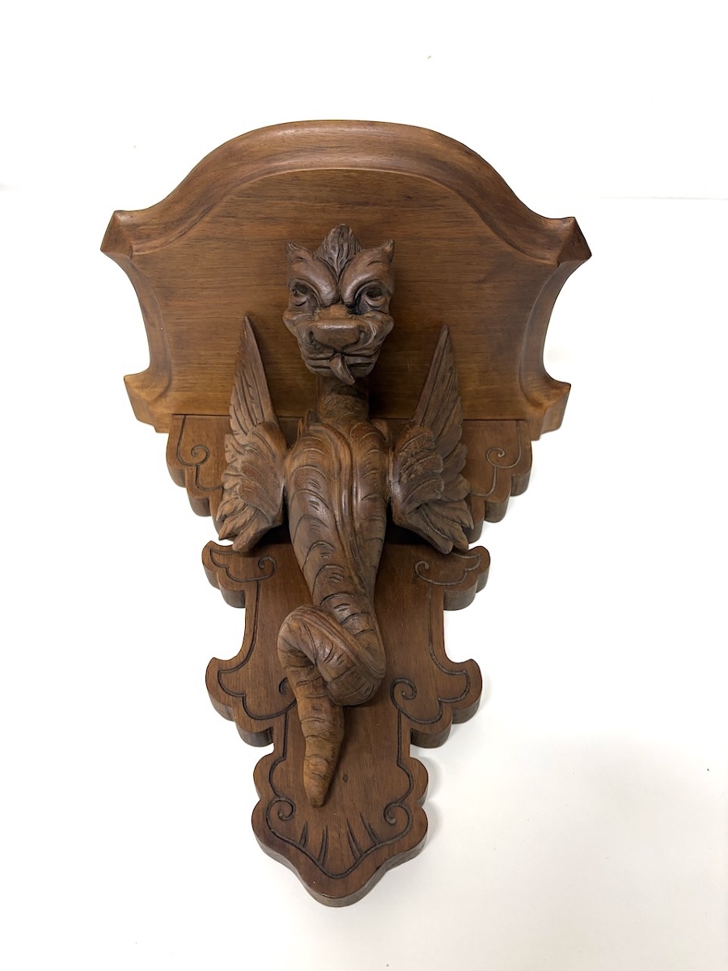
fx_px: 729
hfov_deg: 53.1
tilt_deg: -48.0
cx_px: 364
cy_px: 486
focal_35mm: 26
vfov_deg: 67.3
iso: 125
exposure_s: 1/100
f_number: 1.6
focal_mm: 5.96
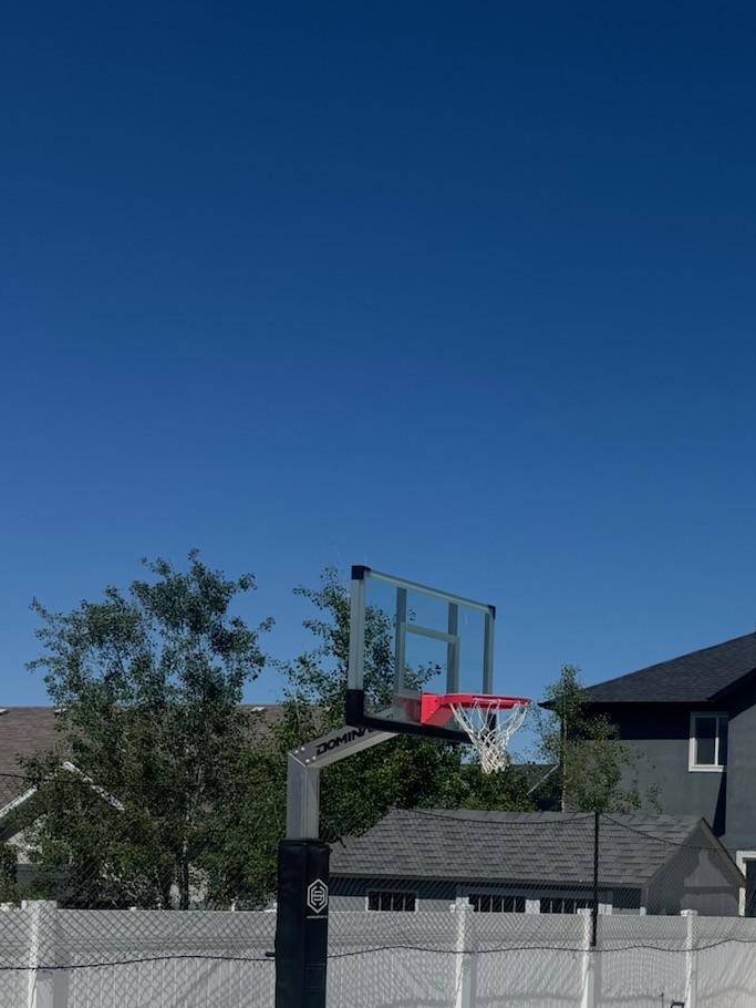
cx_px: 825
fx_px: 1572
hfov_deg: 25.2
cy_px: 819
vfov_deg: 34.4
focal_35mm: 54
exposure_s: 1/12346
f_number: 1.78
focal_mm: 6.76
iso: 80
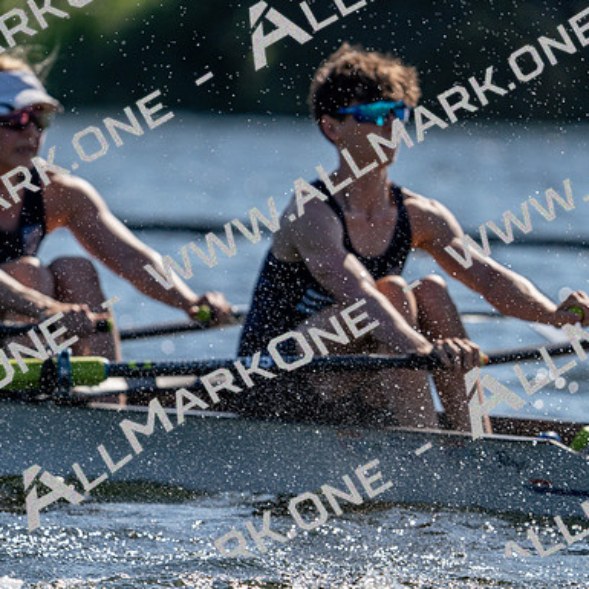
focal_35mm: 464
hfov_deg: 3.8
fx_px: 8932
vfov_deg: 3.8
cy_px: 294
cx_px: 334
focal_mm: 362
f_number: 6.3
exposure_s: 1/1600
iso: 160
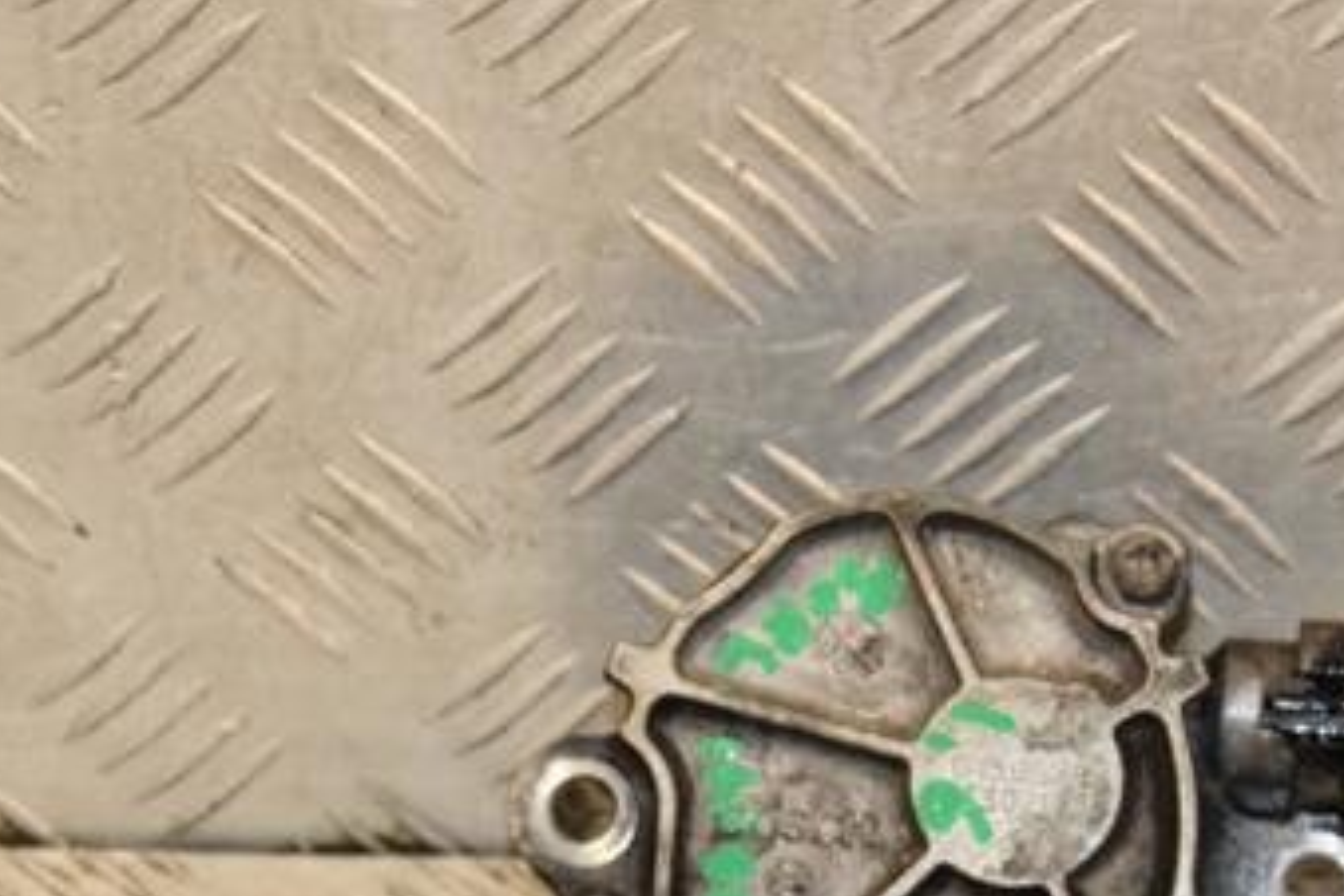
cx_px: 872
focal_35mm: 175
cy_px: 769
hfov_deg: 11.7
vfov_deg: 7.8
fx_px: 6533
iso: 800
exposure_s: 1/200
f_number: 6.3
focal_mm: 66
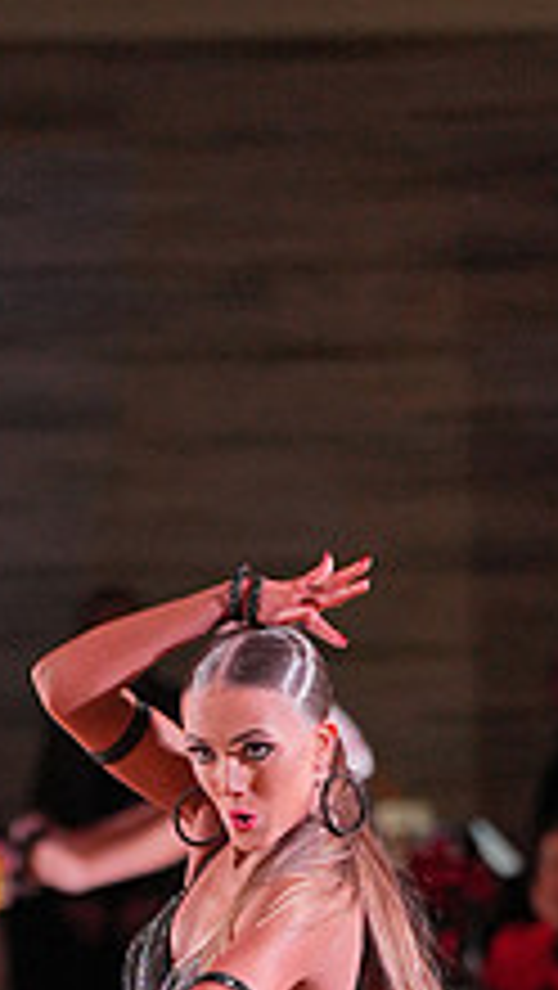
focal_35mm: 508
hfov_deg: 2.4
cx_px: -61
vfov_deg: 4.2
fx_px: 13342
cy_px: 1256
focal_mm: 123
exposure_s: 1/400
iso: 1250
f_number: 2.8
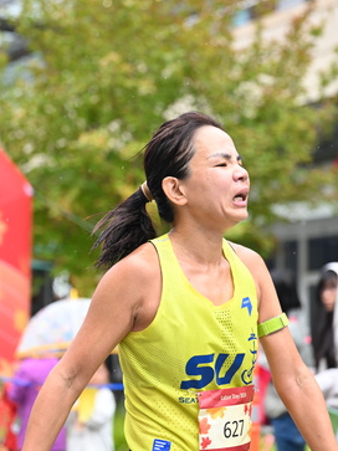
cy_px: 226
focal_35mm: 102
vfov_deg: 19.3
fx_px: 1329
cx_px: 159
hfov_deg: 14.5
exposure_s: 1/1250
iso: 1250
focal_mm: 70
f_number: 2.8
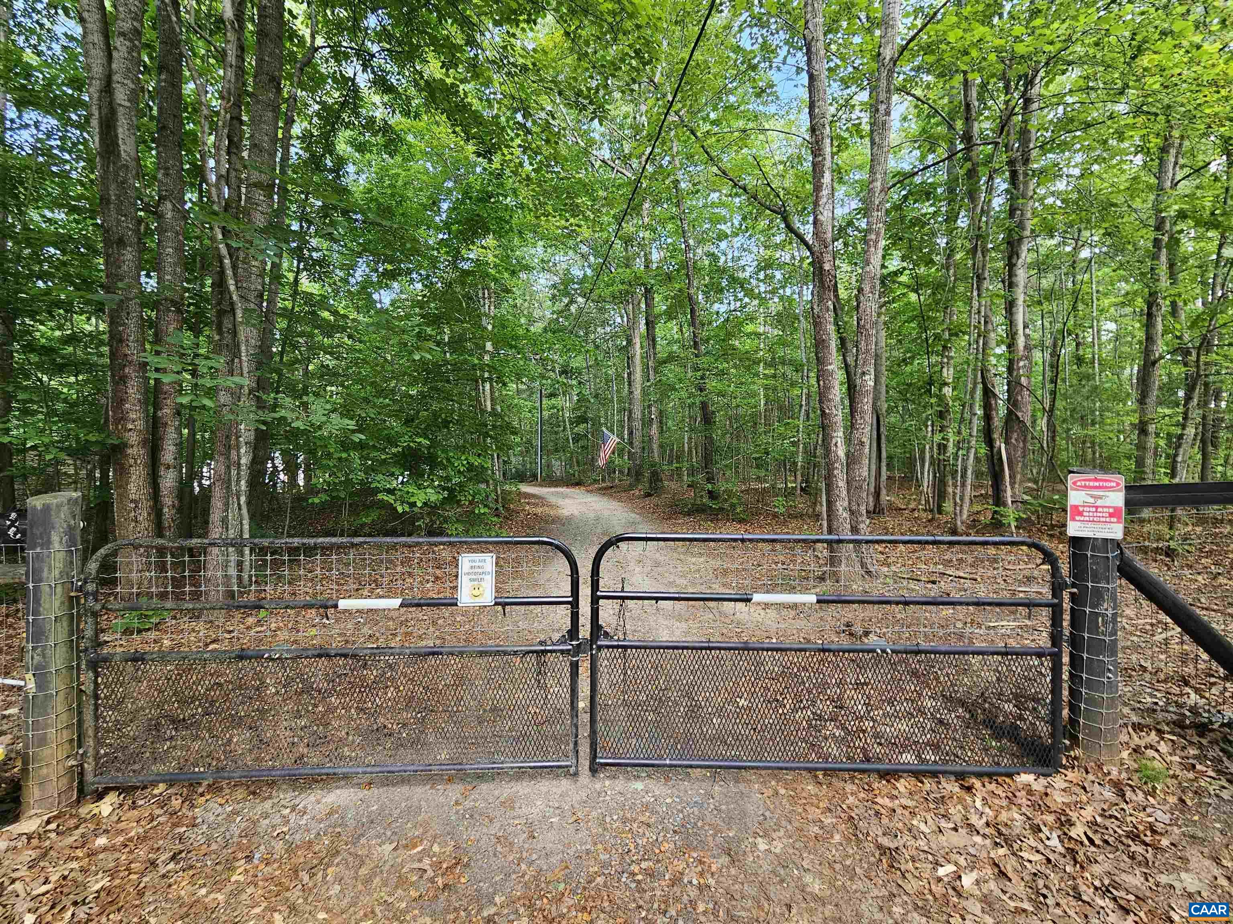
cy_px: 462
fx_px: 463
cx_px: 616
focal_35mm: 13
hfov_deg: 106.2
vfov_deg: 89.9
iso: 100
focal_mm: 2.2
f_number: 2.2
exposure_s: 1/120
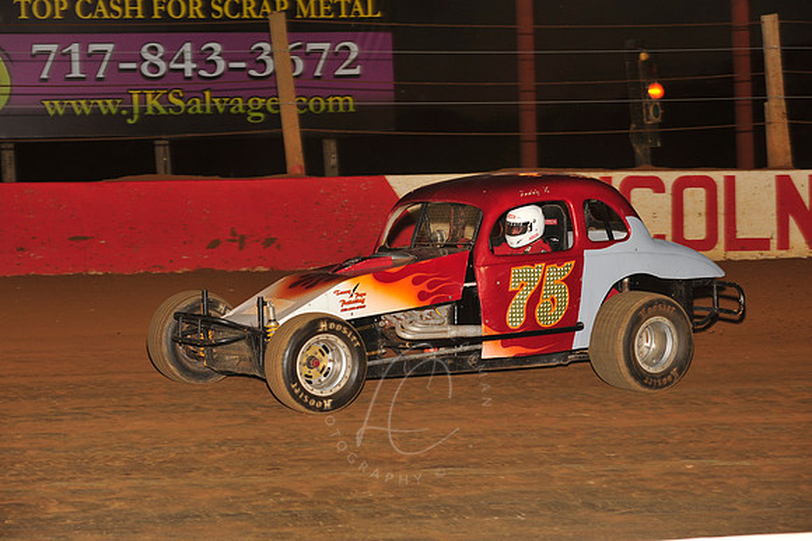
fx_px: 2367
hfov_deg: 19.5
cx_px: 406
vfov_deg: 13.0
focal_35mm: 105
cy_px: 270
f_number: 6.3
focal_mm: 105
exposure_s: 1/250
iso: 640
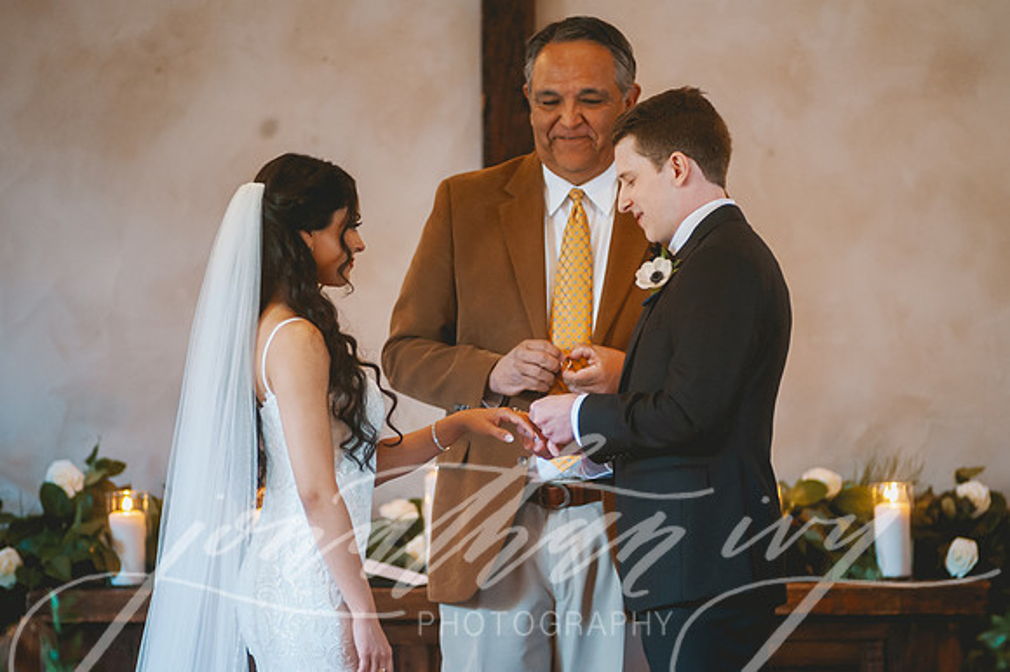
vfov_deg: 4.0
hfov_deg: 6.1
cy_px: 344
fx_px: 9555
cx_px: 574
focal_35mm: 341
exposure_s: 1/80
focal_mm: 300
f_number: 2.8
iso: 800
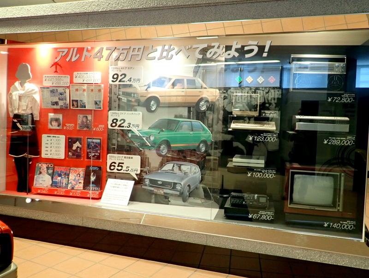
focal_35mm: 25
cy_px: 139
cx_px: 184
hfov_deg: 69.4
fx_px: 267
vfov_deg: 54.9
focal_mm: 4.5
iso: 200
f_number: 2
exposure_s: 1/30
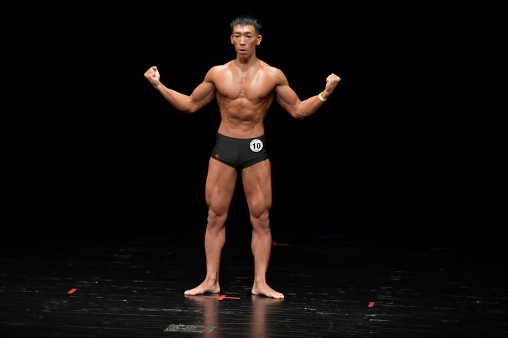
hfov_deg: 7.2
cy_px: 169
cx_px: 254
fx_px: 4020
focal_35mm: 285
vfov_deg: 4.8
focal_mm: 190
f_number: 5.6
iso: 3200
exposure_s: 1/400
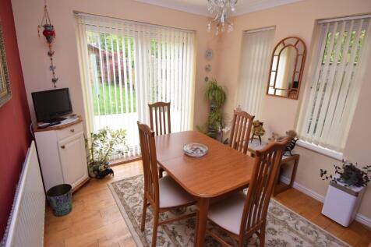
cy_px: 124
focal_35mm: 18
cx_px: 186
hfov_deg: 90.0
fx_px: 185
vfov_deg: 67.3
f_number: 5.6
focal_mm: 12
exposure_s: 1/125
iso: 400
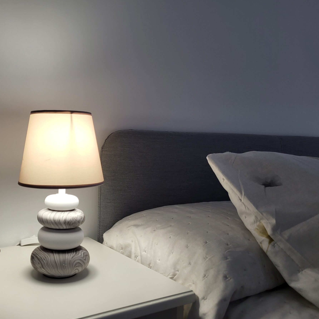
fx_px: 344
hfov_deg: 48.8
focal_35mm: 33
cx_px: 103
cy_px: 162
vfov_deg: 49.7
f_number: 1.8
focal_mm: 5.4
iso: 80
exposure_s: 1/100
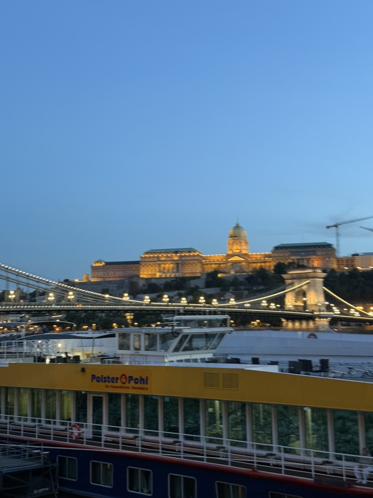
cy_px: 249
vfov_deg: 39.7
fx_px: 690
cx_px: 186
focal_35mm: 48
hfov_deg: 30.3
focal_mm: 6.76
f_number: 1.78
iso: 250
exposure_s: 1/33
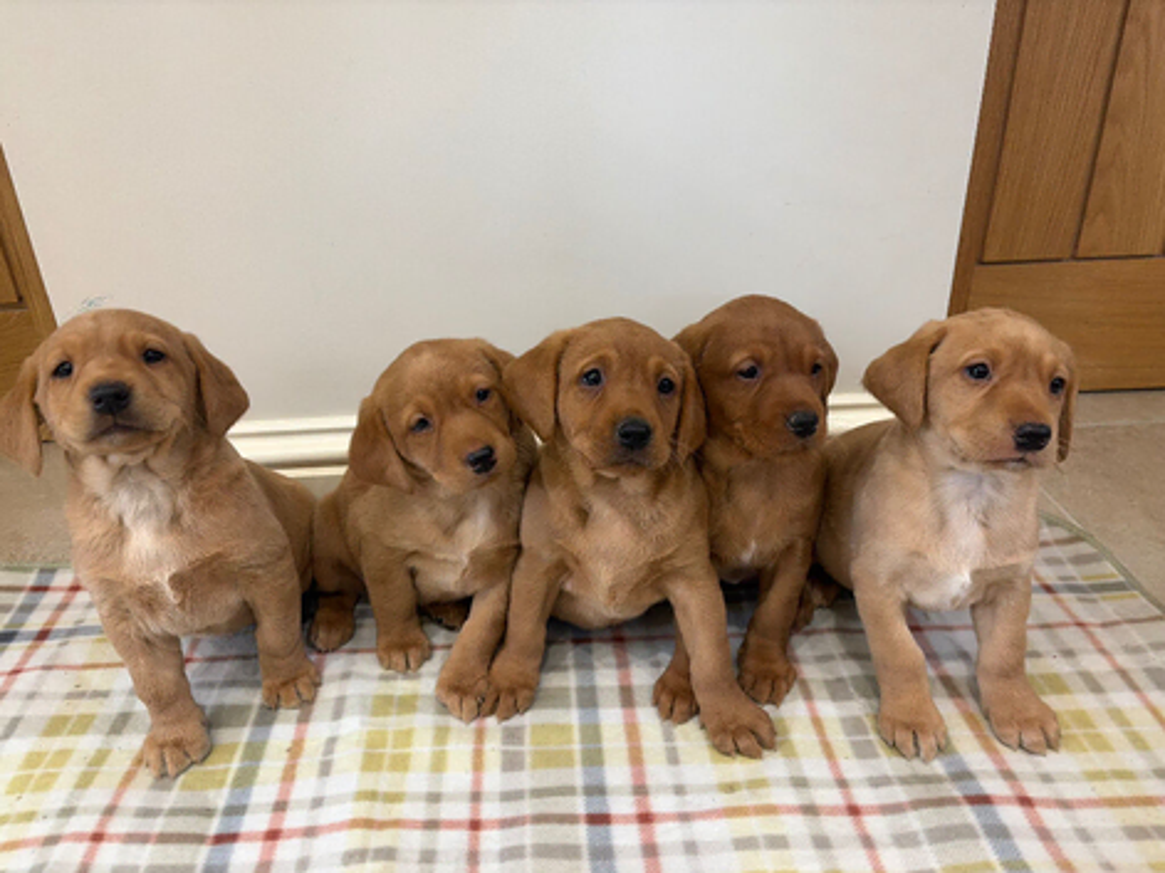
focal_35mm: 26
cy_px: 436
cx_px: 582
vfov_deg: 53.0
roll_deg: +4.3
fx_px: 875
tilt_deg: -27.5
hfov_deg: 67.3
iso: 100
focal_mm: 5.96
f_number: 1.6
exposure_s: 1/50
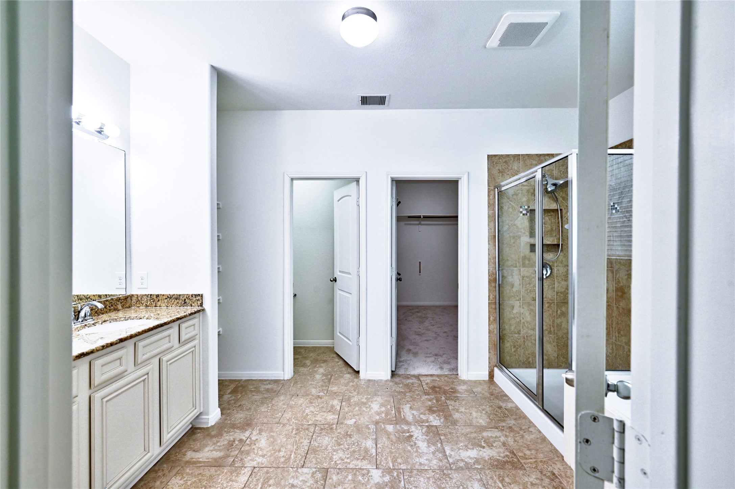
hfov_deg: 100.4
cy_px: 244
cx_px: 368
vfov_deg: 77.2
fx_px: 306
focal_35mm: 15
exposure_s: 1/15
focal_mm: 15
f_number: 8
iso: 400
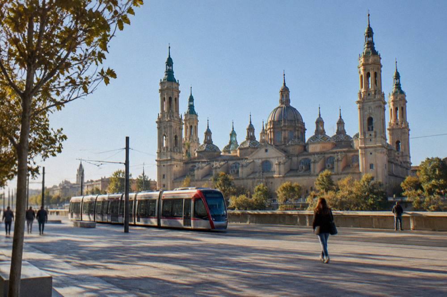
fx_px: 583
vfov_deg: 28.6
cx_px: 224
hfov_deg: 41.9
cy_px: 148
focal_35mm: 47
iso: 500
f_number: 7.1
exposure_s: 1/640
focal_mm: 47
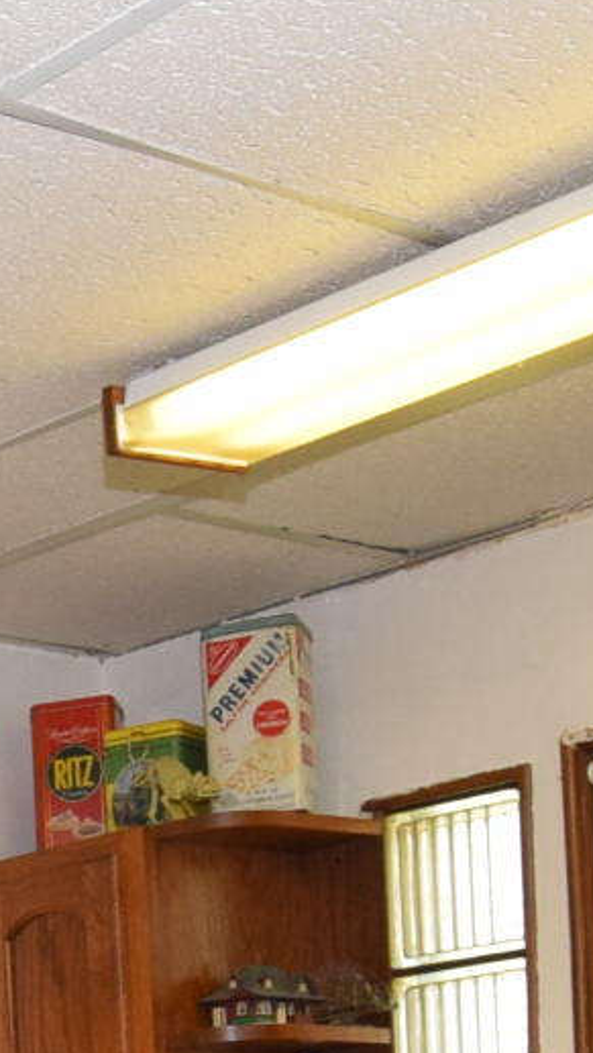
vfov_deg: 20.7
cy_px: 1471
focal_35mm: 91
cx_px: -603
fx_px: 2543
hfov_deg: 11.8
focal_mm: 10
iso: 800
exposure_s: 1/100
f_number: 5
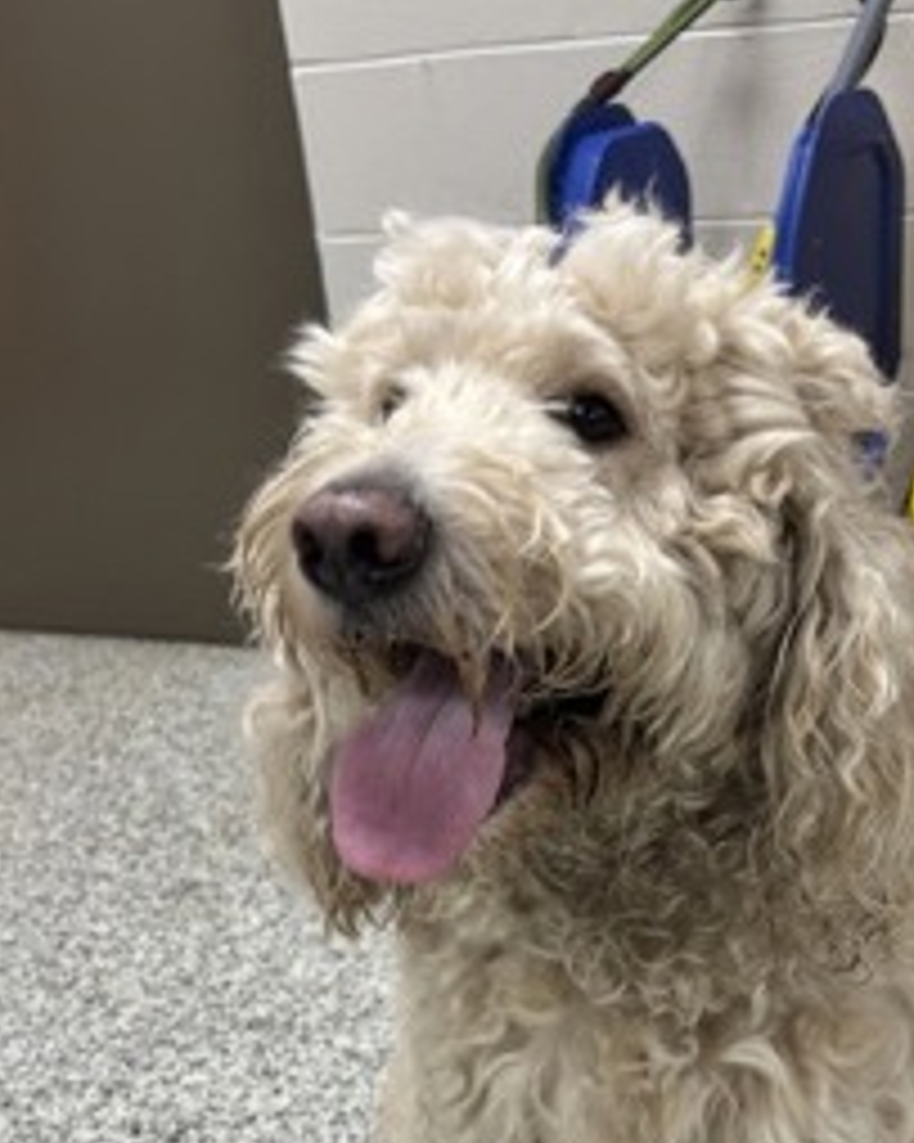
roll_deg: +1.0
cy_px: 860
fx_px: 1421
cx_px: 565
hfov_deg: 35.5
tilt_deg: -27.5
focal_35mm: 42
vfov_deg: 42.5
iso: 80
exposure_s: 1/60
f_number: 1.6
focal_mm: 5.96
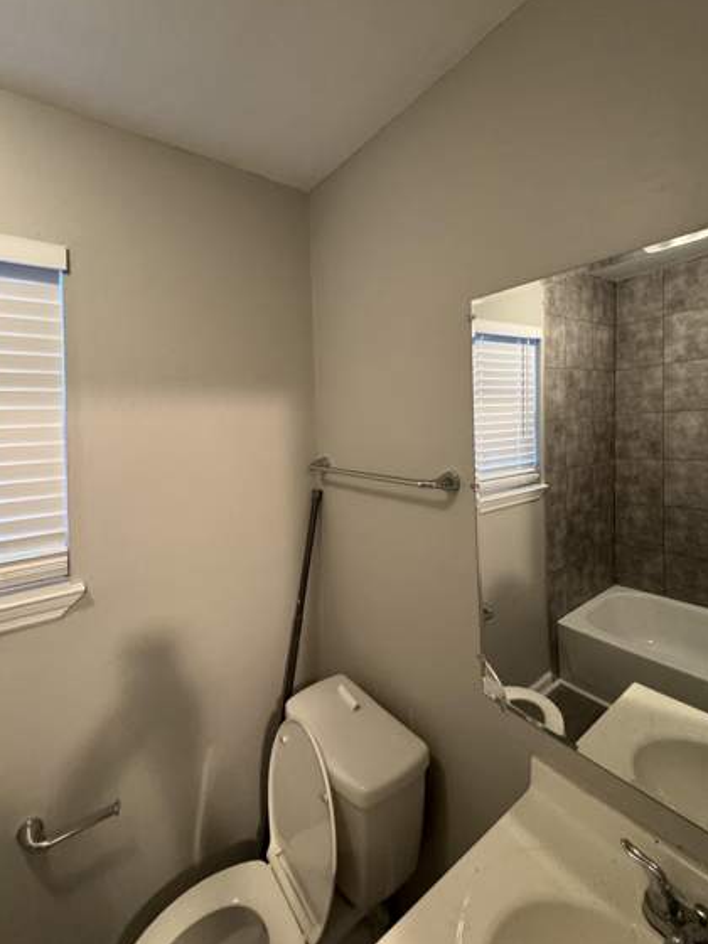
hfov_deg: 77.9
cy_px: 411
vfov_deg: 94.0
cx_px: 391
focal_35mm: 16
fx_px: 436
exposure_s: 1/60
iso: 800
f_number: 2.2
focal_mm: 2.22
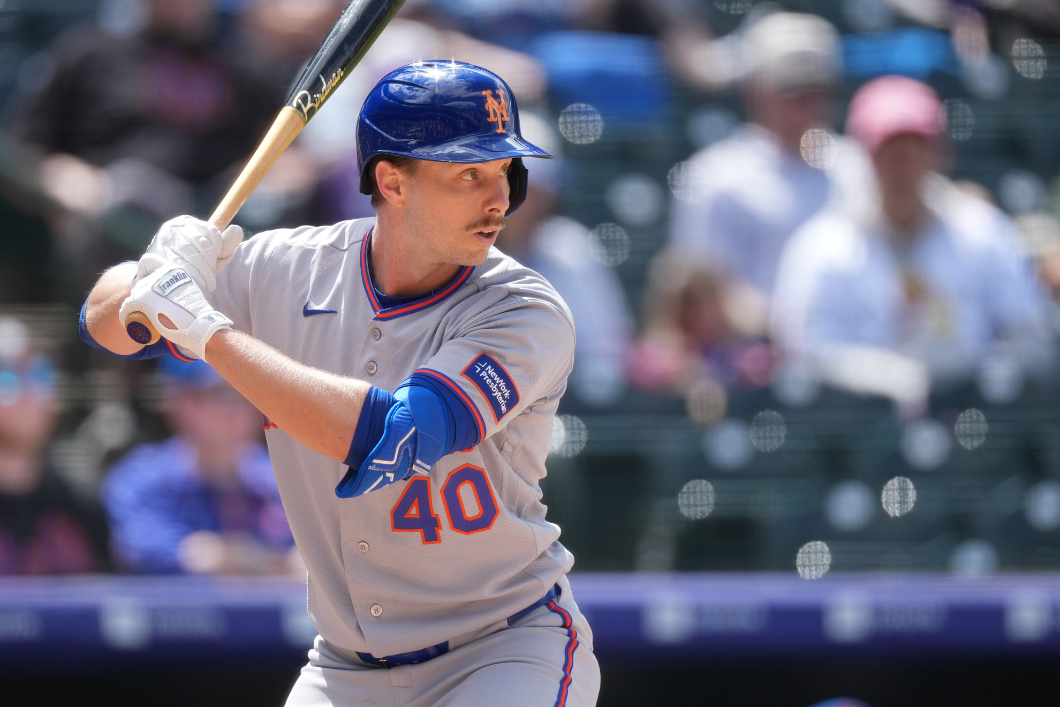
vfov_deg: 1.5
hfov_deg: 2.3
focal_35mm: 900
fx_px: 26498
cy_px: 354
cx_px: 530
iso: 400
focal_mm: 600
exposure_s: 1/1600
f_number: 4
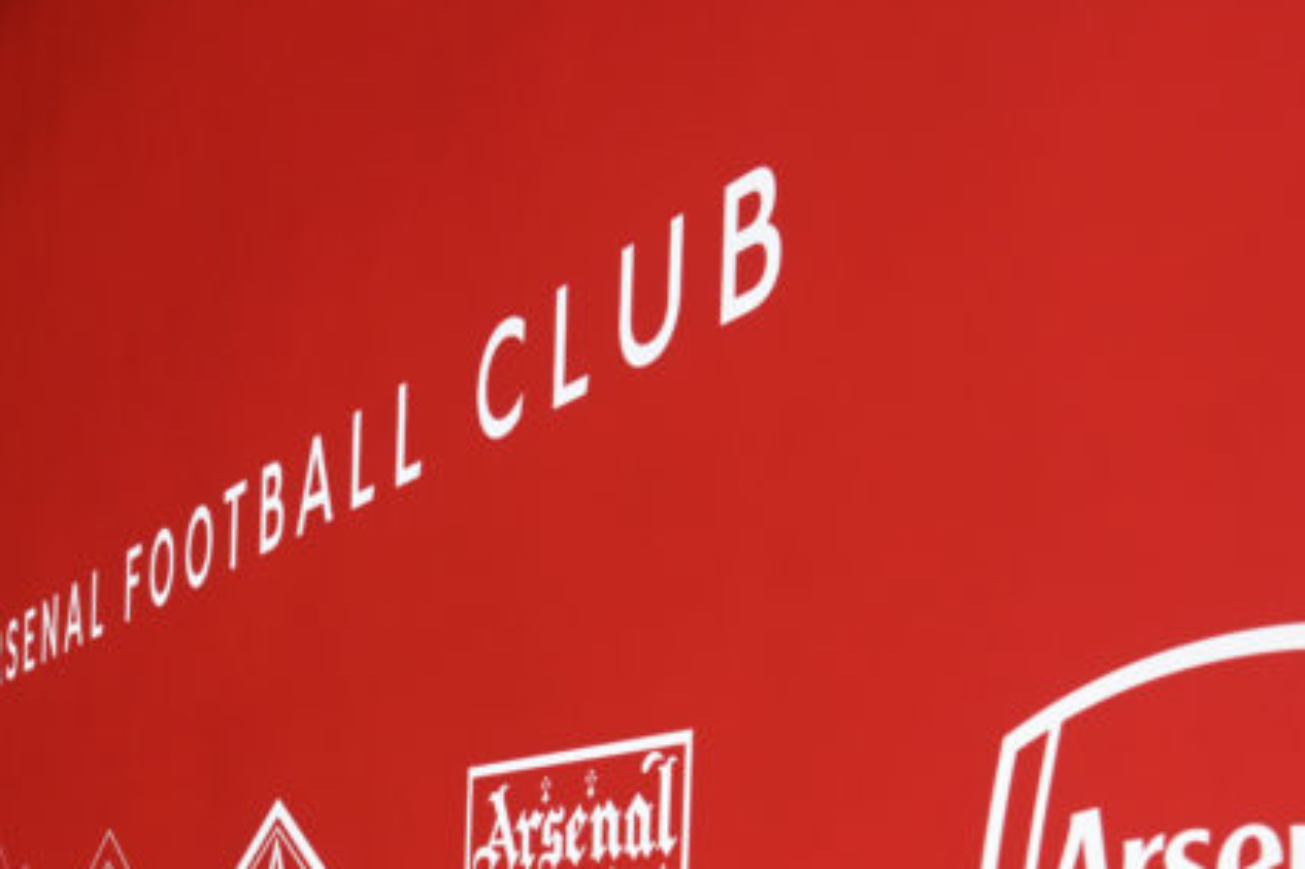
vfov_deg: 23.8
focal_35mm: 52
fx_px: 1892
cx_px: 393
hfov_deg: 37.5
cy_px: 1016
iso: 640
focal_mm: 21.5
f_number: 6.3
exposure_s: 1/320
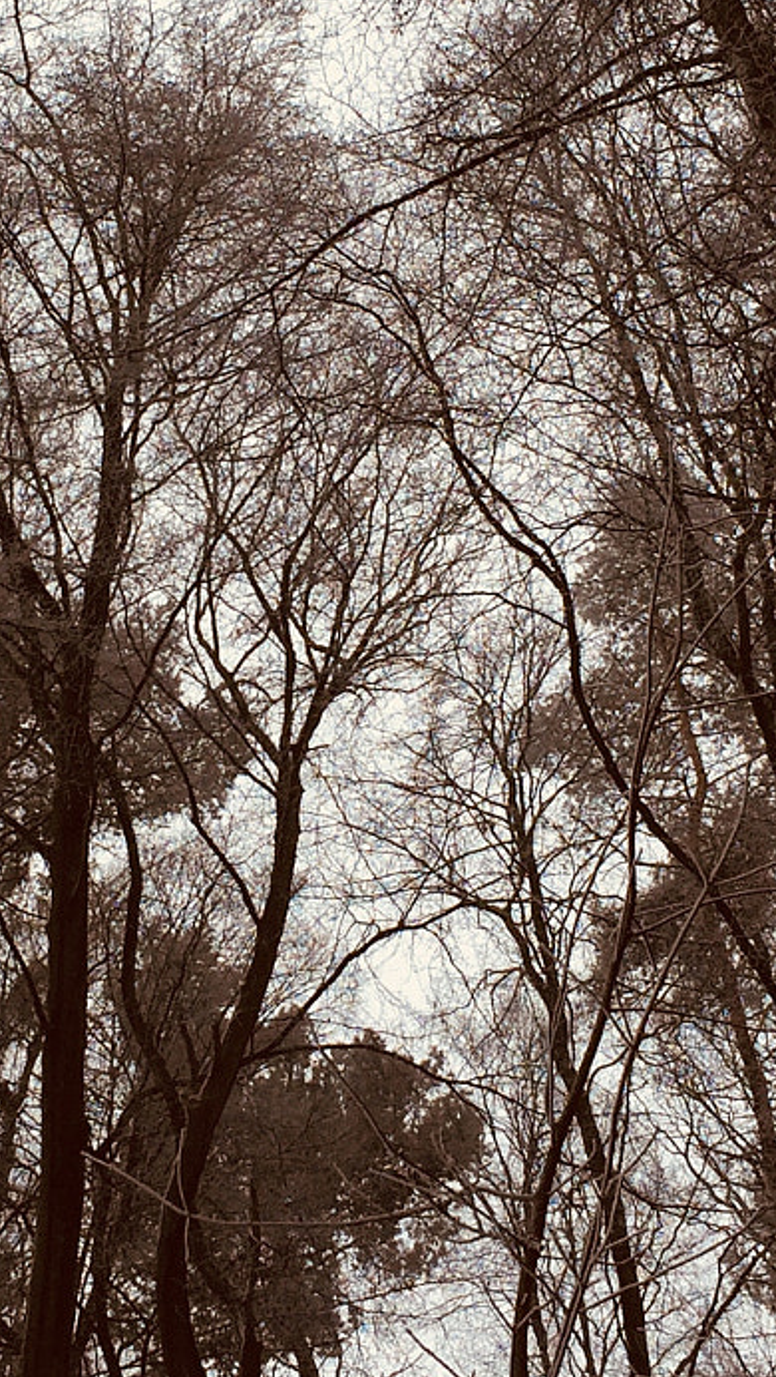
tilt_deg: +60.4
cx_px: 223
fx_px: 2666
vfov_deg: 28.9
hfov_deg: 16.5
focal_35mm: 73
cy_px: 521
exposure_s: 1/2326
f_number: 2.2
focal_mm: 4.15
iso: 32
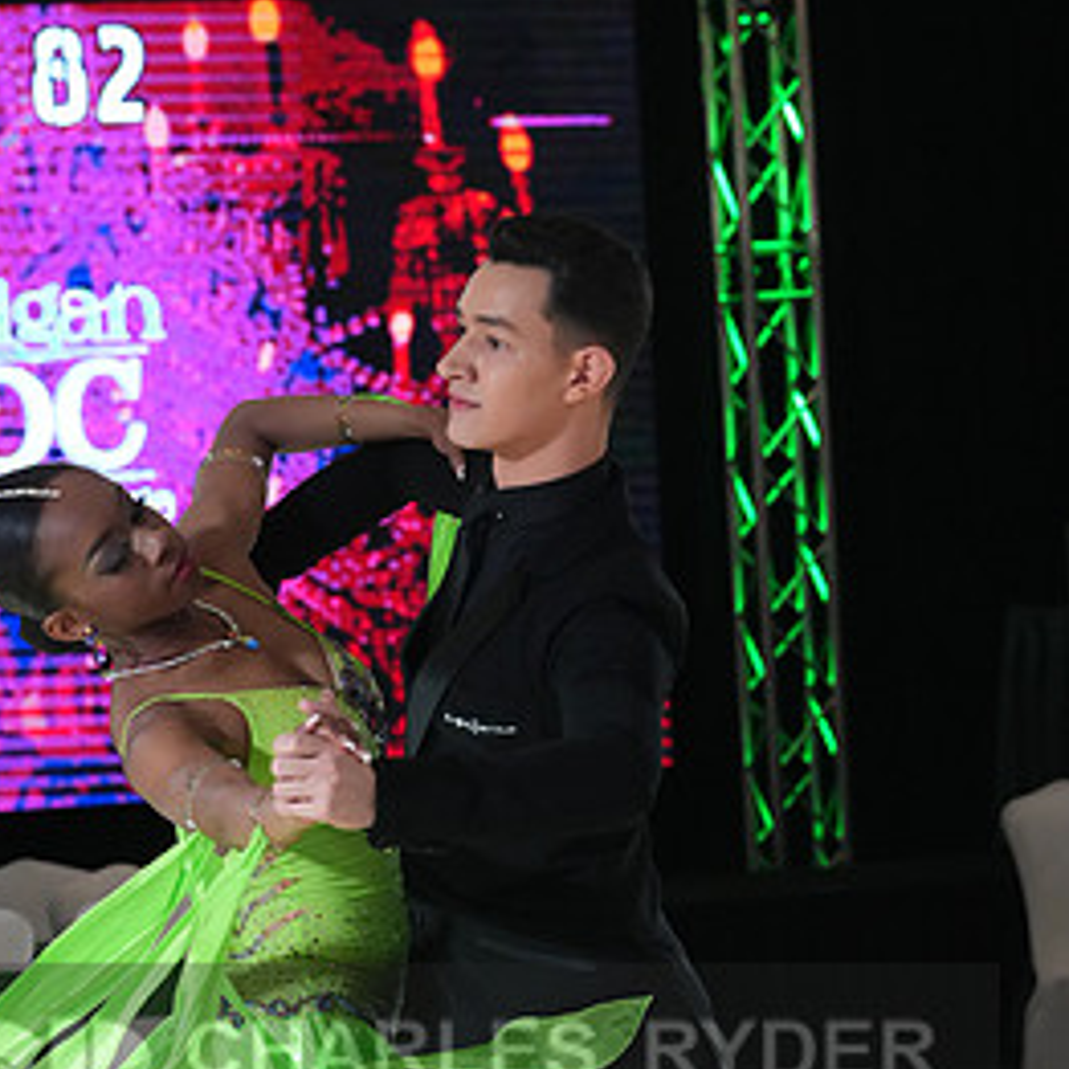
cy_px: 1102
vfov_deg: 9.2
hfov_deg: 9.3
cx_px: 439
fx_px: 6568
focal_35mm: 188
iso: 5000
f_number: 7.1
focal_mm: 100
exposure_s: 1/320
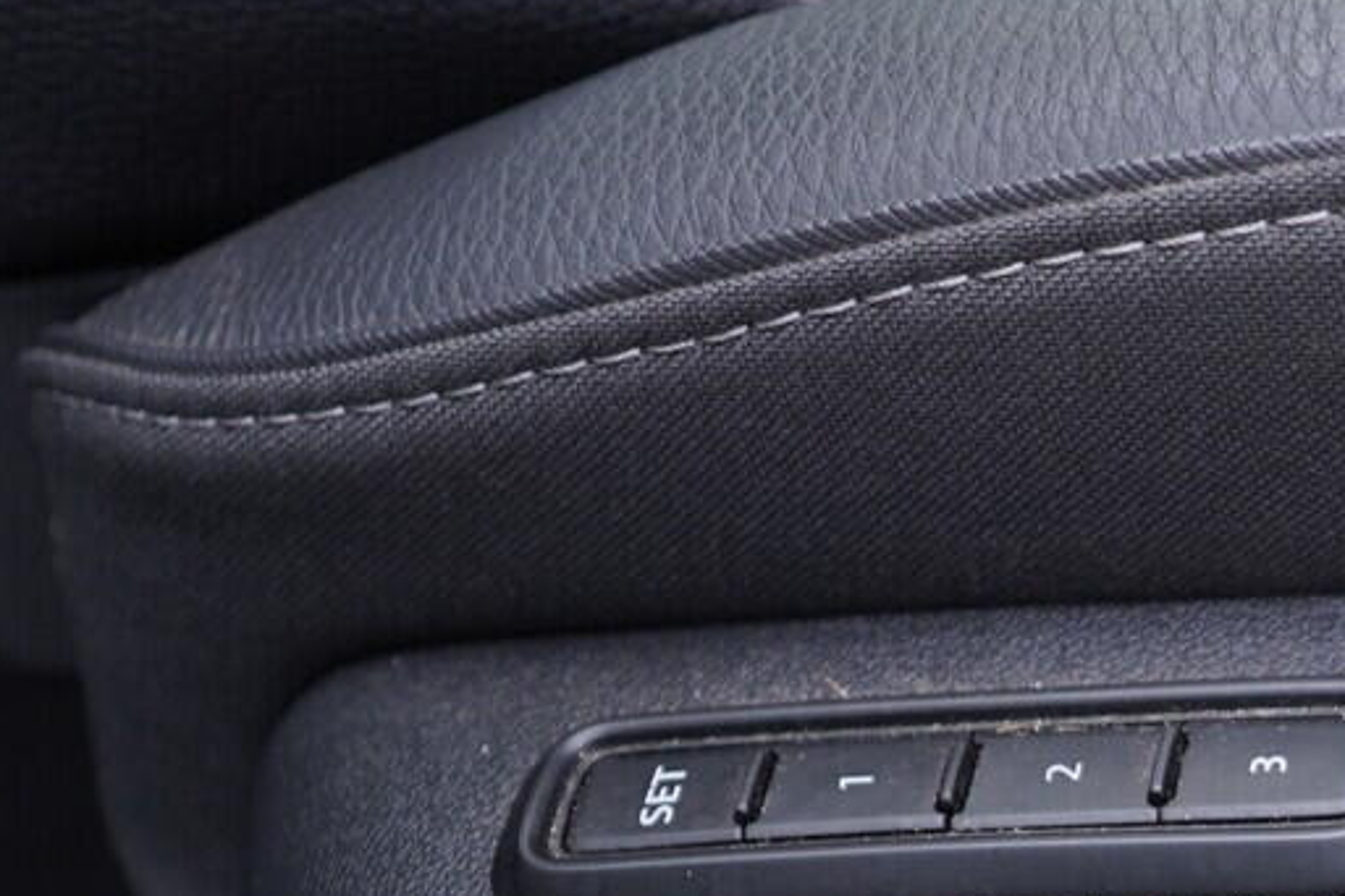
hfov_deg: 18.8
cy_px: 1100
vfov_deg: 13.2
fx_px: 3773
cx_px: 1751
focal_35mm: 101
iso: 250
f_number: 2.8
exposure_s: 1/40
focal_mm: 24
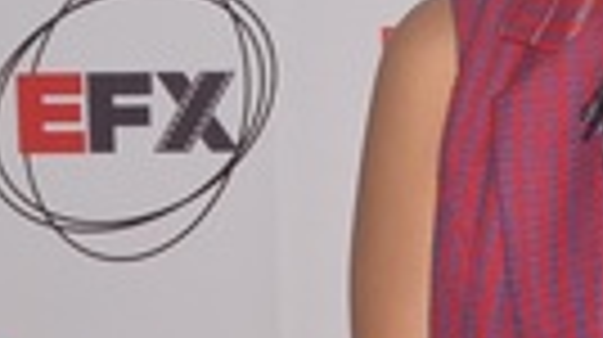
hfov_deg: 11.5
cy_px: 0
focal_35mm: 182
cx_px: 796
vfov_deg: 6.6
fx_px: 2907
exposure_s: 1/200
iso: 200
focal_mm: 38
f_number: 8
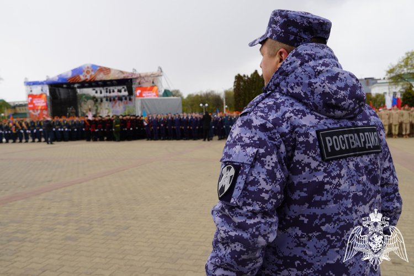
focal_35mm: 33
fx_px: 379
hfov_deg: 57.2
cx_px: 207
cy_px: 138
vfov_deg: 40.0
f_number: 5.6
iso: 100
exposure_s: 1/125
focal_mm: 22
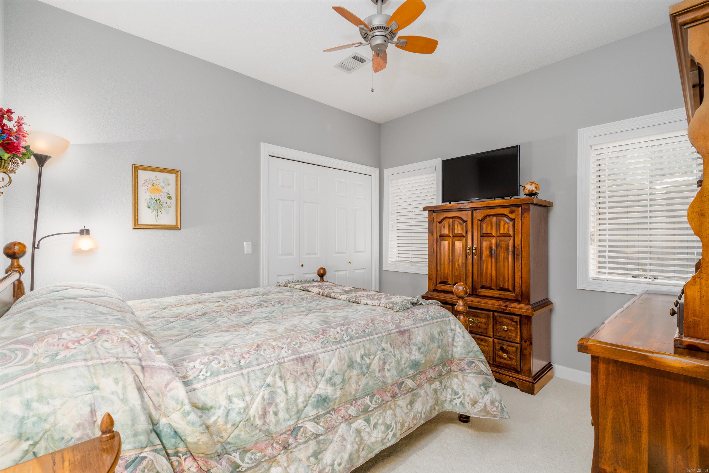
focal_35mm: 16
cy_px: 236
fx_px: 315
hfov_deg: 96.7
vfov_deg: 73.7
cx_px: 354
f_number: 9
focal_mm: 16
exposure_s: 1/13
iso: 800
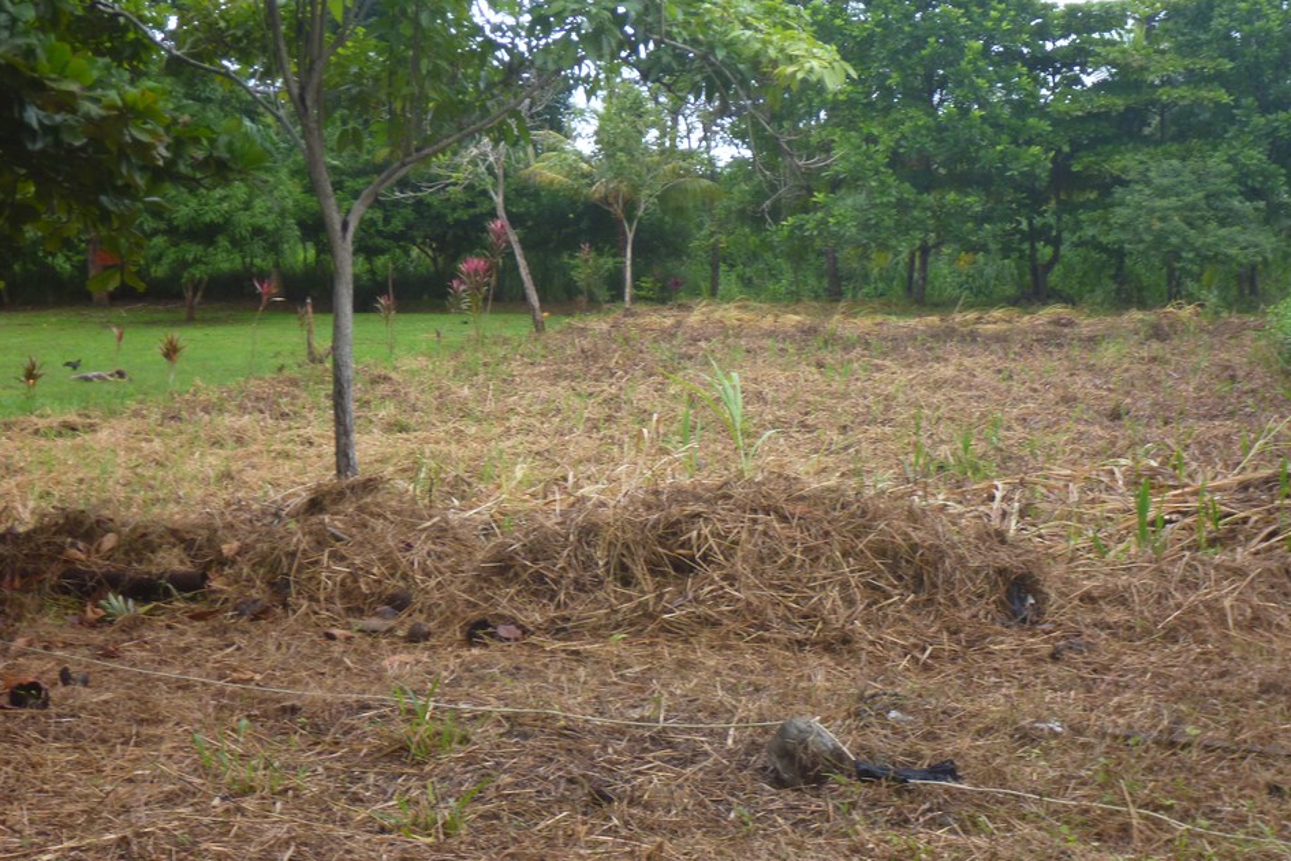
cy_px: 411
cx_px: 684
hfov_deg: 32.4
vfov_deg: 21.9
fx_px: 2223
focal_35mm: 62
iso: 125
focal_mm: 9.8
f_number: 4.9
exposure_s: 1/50
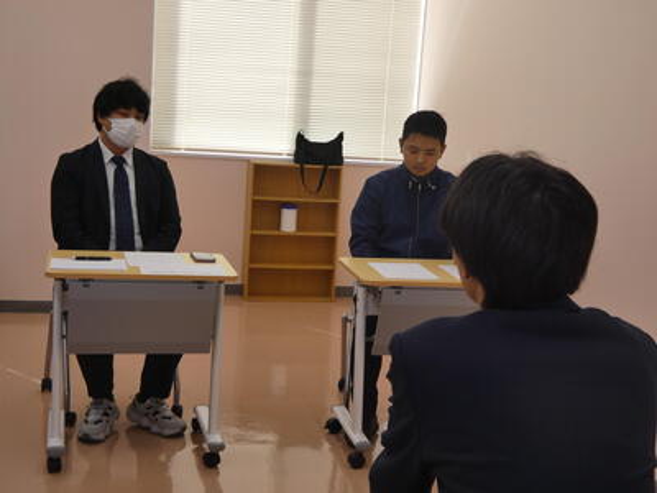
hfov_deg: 38.2
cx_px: 328
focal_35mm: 50
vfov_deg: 29.1
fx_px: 949
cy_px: 246
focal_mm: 9
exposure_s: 1/80
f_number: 3.9
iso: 100
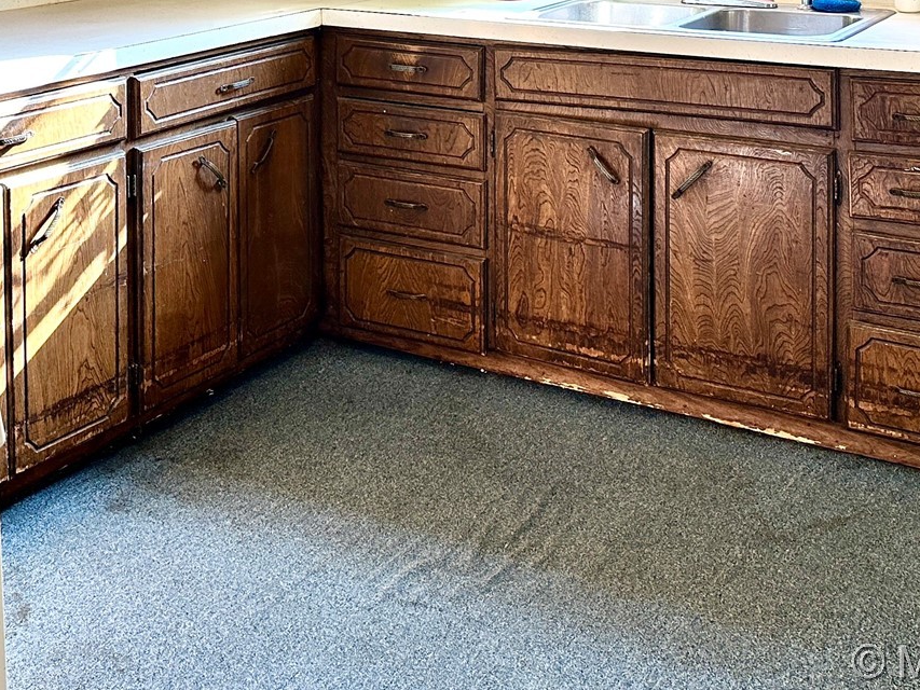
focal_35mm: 54
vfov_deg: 25.1
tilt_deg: -3.8
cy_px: -69
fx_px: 1435
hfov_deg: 35.5
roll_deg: +0.0
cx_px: 479
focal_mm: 6.86
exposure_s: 1/120
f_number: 1.78
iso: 125
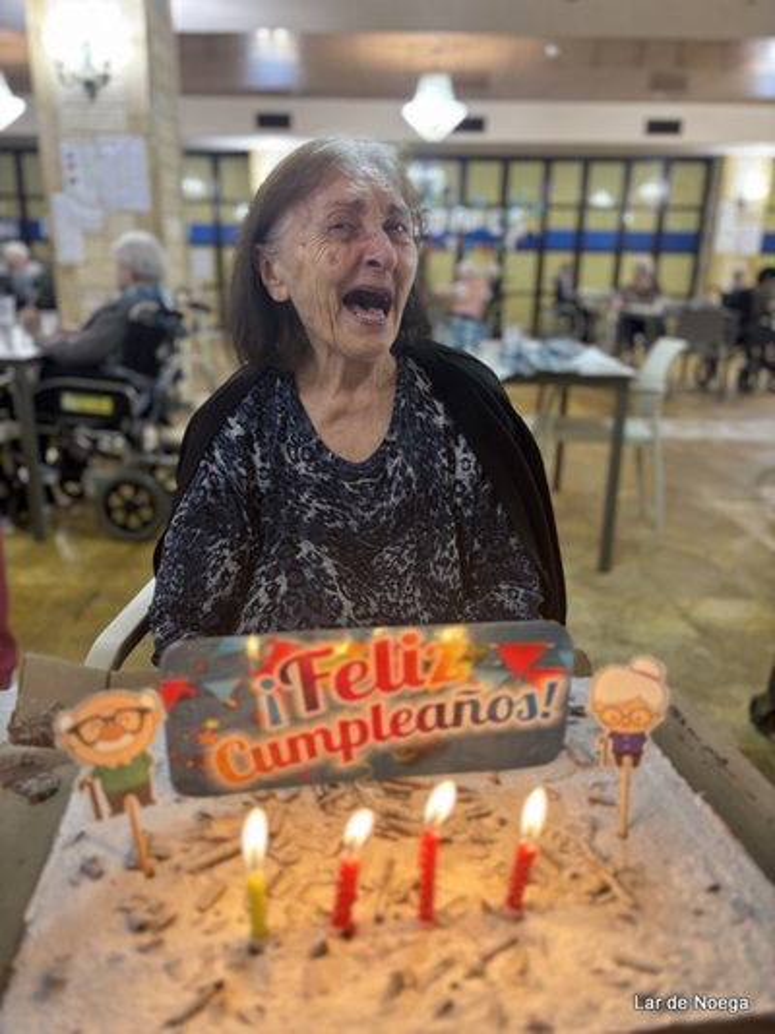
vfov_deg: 67.3
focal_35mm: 26
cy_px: 517
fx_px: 777
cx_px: 388
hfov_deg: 53.0
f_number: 1.6
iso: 250
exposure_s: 1/60
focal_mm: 5.96
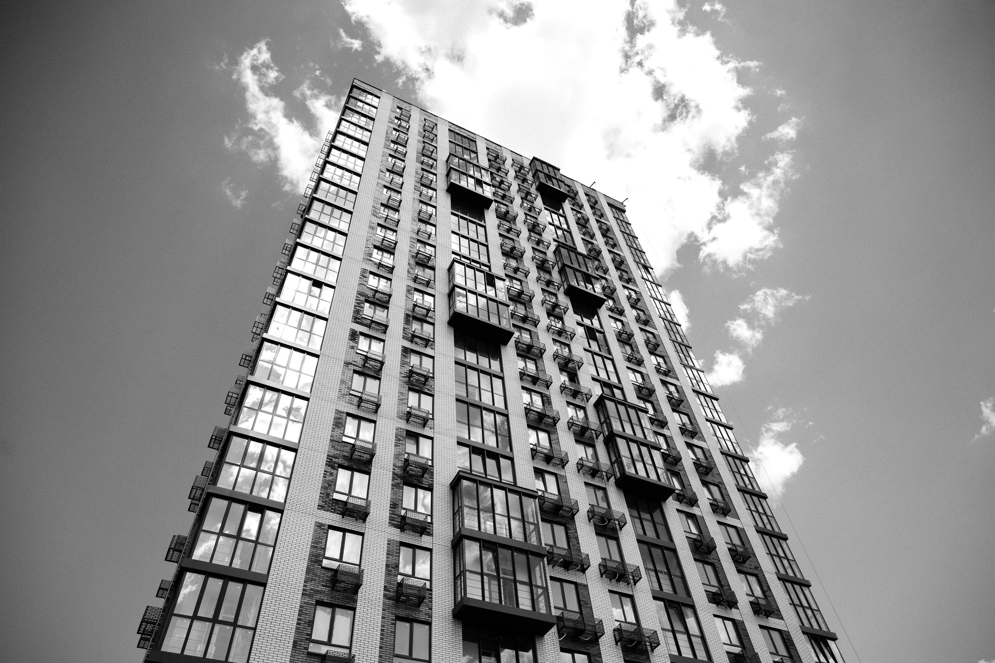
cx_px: 498
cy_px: 332
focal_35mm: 24
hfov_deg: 73.8
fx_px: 663
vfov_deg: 53.1
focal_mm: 24
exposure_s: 1/640
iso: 64
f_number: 4
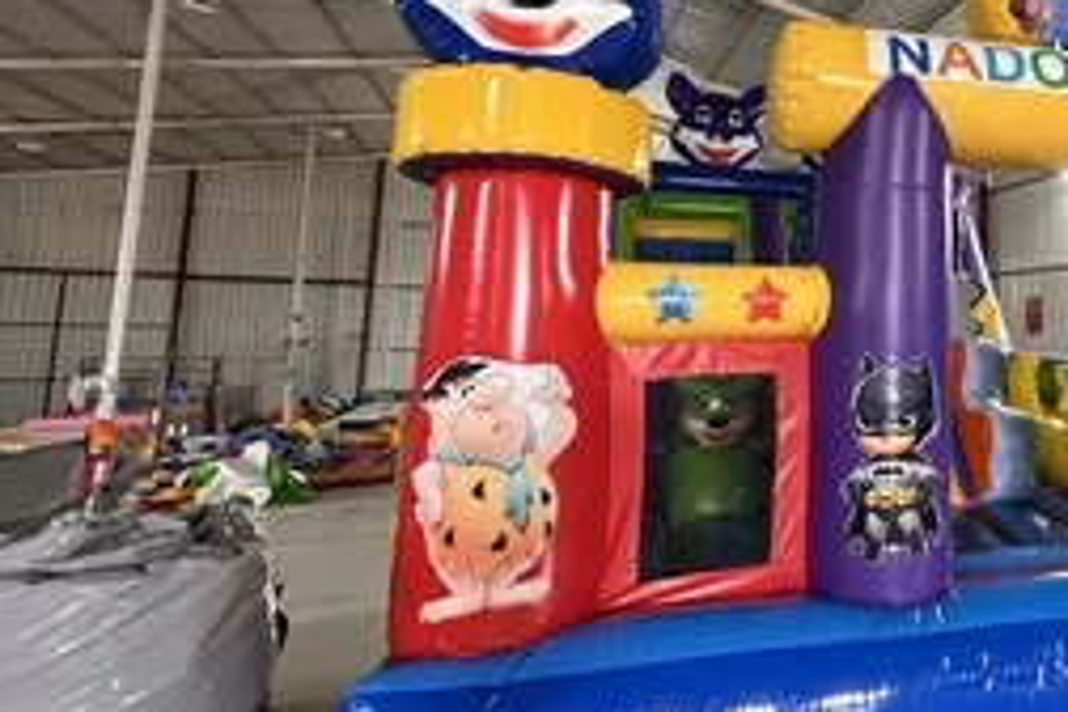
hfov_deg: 60.2
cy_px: 252
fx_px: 771
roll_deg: -1.1
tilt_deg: +7.4
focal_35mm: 26
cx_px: 937
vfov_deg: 48.9
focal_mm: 2.22
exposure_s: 1/50
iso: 160
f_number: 2.2
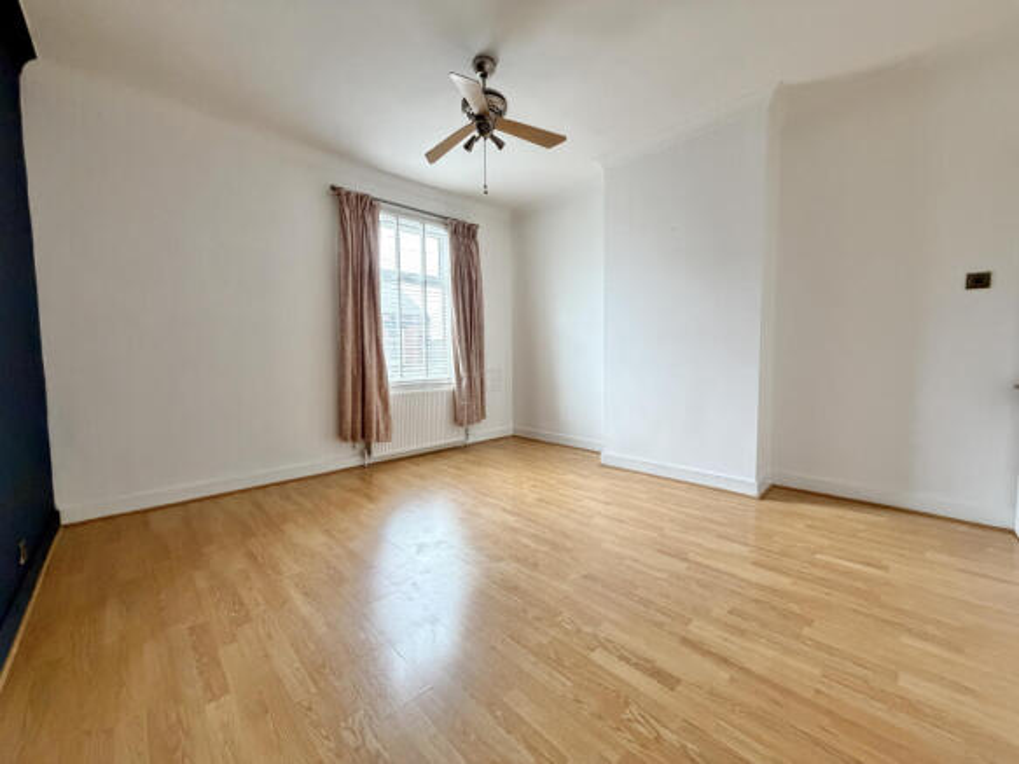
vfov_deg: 85.7
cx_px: 510
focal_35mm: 14
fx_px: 412
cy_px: 382
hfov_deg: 102.1
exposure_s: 1/60
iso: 640
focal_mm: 2.22
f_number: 2.2
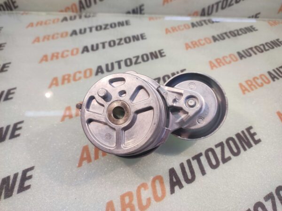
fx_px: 138
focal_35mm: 17
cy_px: 106
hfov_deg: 91.1
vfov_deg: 74.7
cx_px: 141
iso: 174
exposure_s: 1/33
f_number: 1.79
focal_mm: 4.74
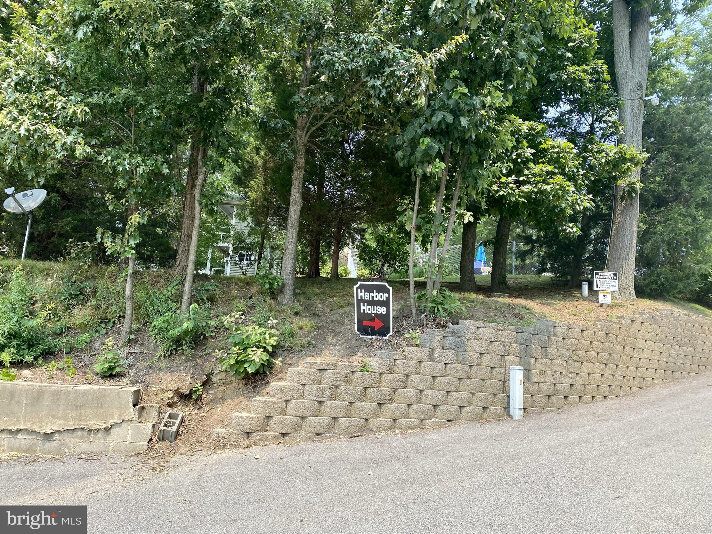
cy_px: 267
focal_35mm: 26
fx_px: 535
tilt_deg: +8.2
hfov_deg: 67.3
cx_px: 356
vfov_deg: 53.1
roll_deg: -4.4
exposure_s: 1/681
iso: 32
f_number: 1.8
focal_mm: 4.25
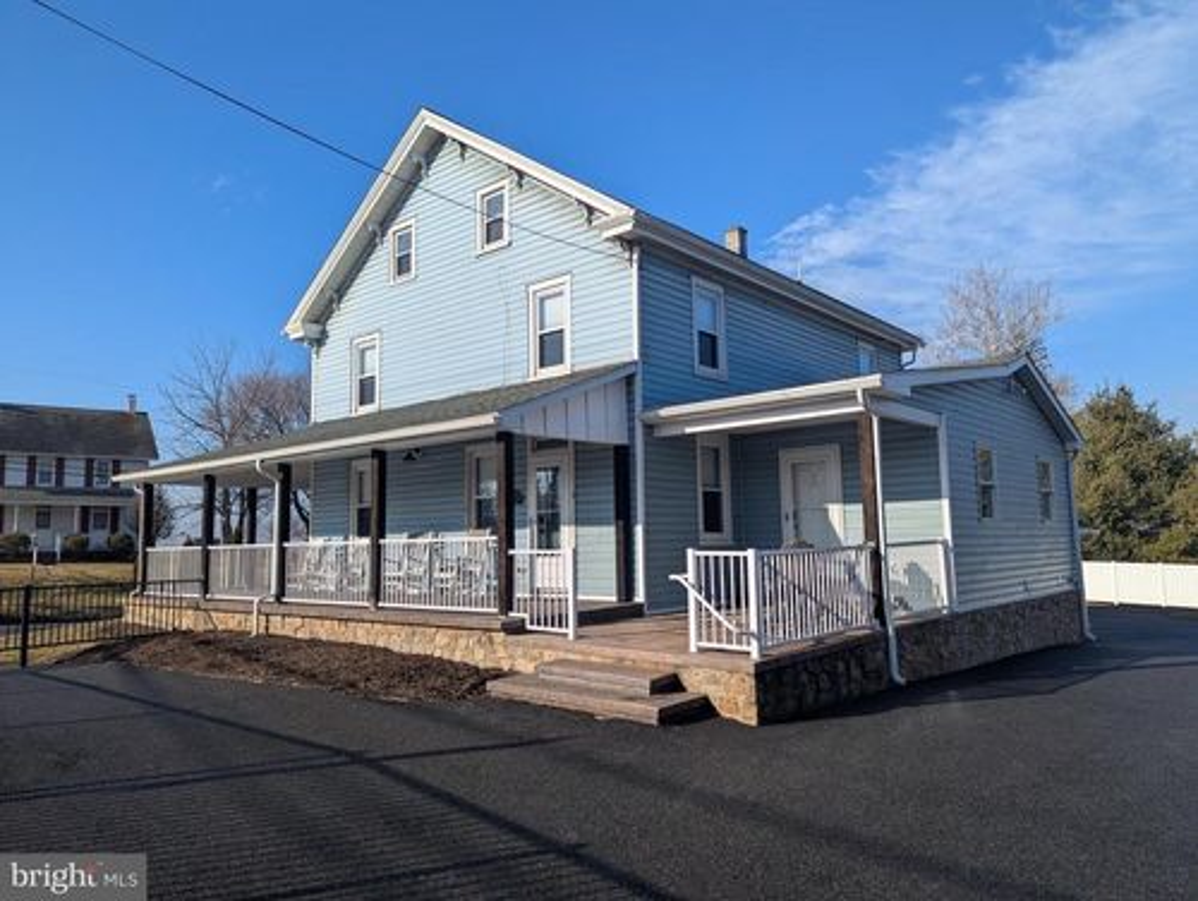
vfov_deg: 56.9
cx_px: 599
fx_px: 831
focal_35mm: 24
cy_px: 450
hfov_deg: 71.5
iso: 43
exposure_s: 1/2358
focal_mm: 6.81
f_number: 1.85
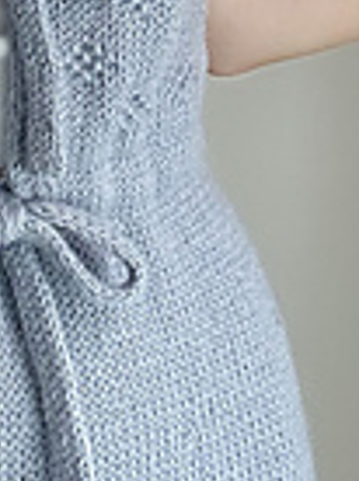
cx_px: -82
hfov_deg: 13.2
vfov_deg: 17.7
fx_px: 1512
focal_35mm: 109
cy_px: 14
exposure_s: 1/60
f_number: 1.9
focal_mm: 2.69
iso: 160
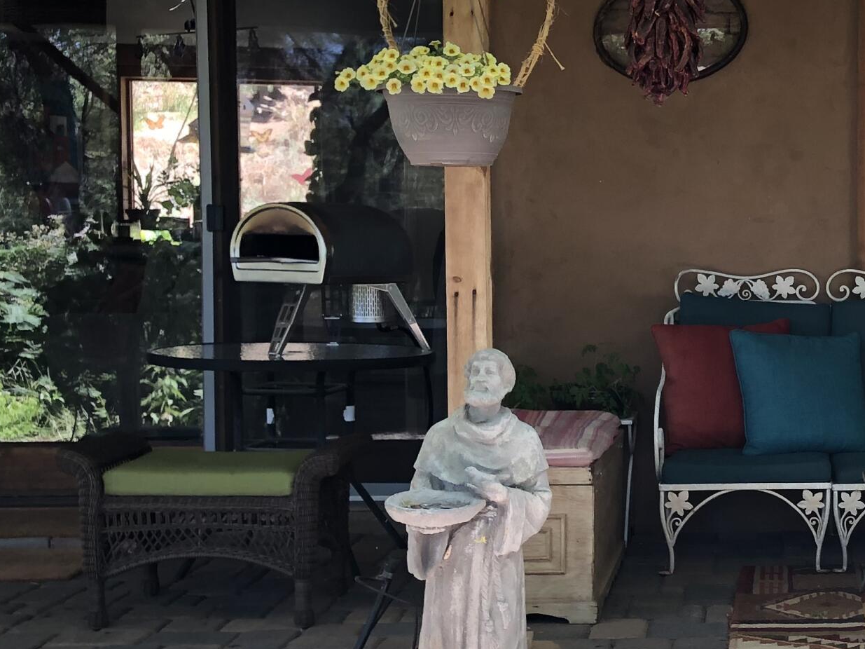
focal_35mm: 68
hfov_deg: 26.0
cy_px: 379
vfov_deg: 21.6
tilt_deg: -4.3
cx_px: 988
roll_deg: -0.8
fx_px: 1699
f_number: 1.8
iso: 50
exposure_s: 1/120
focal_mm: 3.99
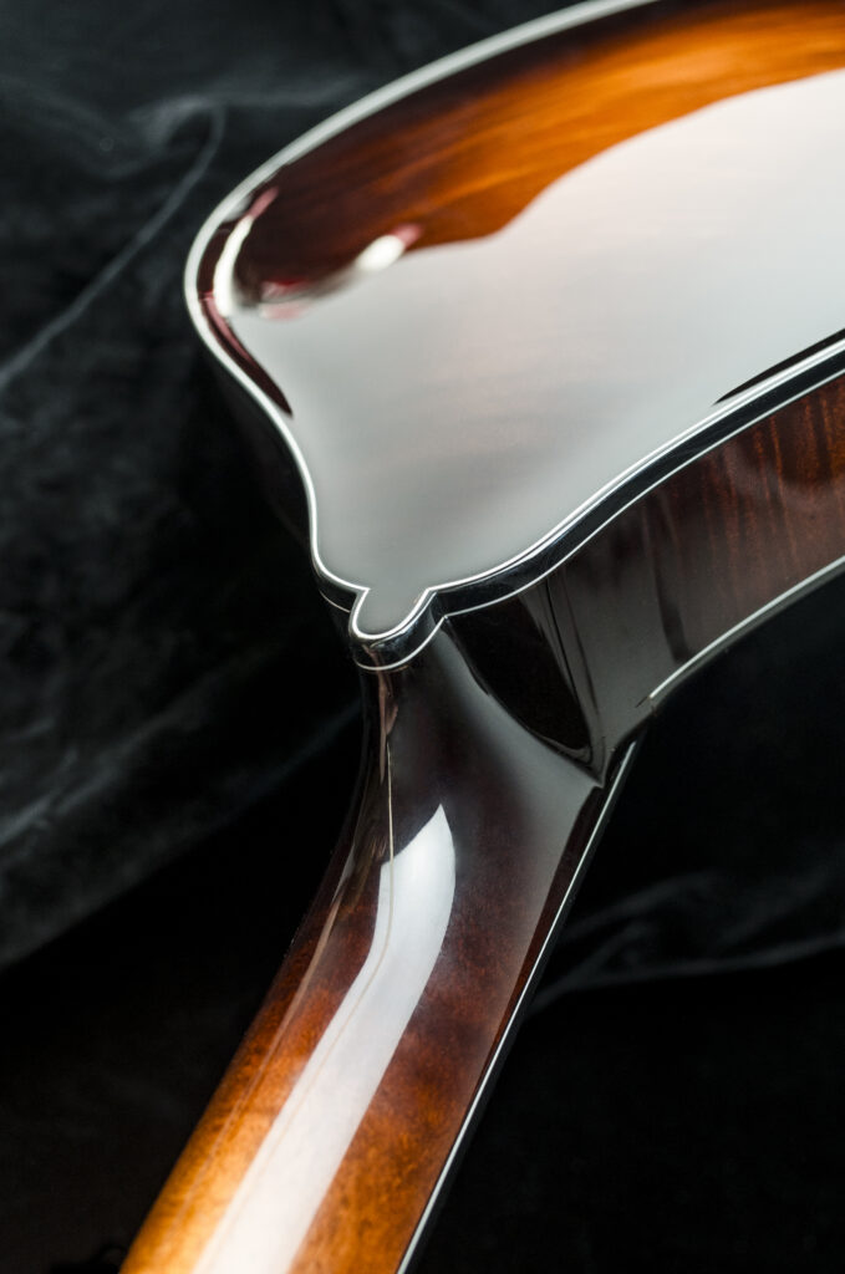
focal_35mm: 35
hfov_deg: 37.7
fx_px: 1237
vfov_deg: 54.5
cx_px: 422
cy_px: 637
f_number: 4
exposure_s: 1/250
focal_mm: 18.3
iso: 400
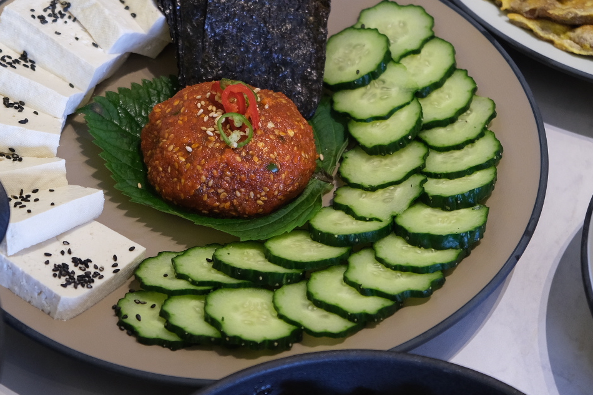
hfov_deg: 20.2
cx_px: 211
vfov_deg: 13.5
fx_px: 1663
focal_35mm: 101
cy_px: 177
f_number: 3.6
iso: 500
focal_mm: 35.8
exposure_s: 1/34
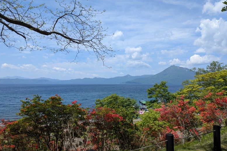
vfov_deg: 49.6
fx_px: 164
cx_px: 115
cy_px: 70
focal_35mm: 26
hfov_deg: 69.4
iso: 33
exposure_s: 1/1898
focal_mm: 4.53
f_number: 1.7
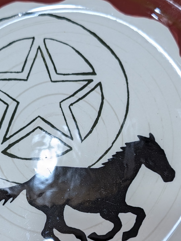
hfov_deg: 21.9
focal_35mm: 67
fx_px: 467
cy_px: 173
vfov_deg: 28.6
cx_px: 68
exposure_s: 1/120
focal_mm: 6.9
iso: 215
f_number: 1.68
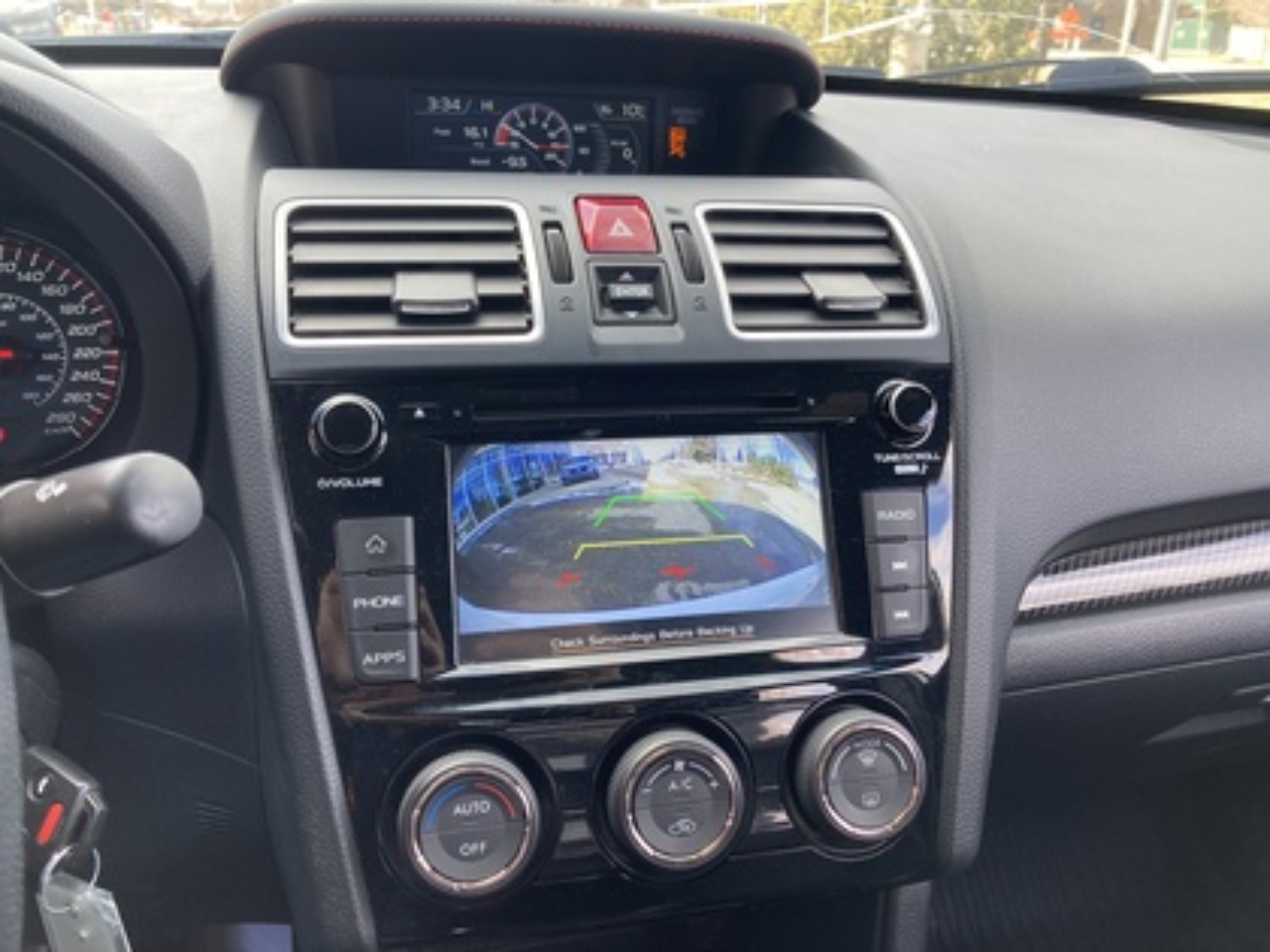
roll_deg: -1.9
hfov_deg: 63.4
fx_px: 1027
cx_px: 635
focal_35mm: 28
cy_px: 476
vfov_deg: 49.7
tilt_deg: -23.0
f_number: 1.8
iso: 40
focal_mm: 3.99
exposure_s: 1/121
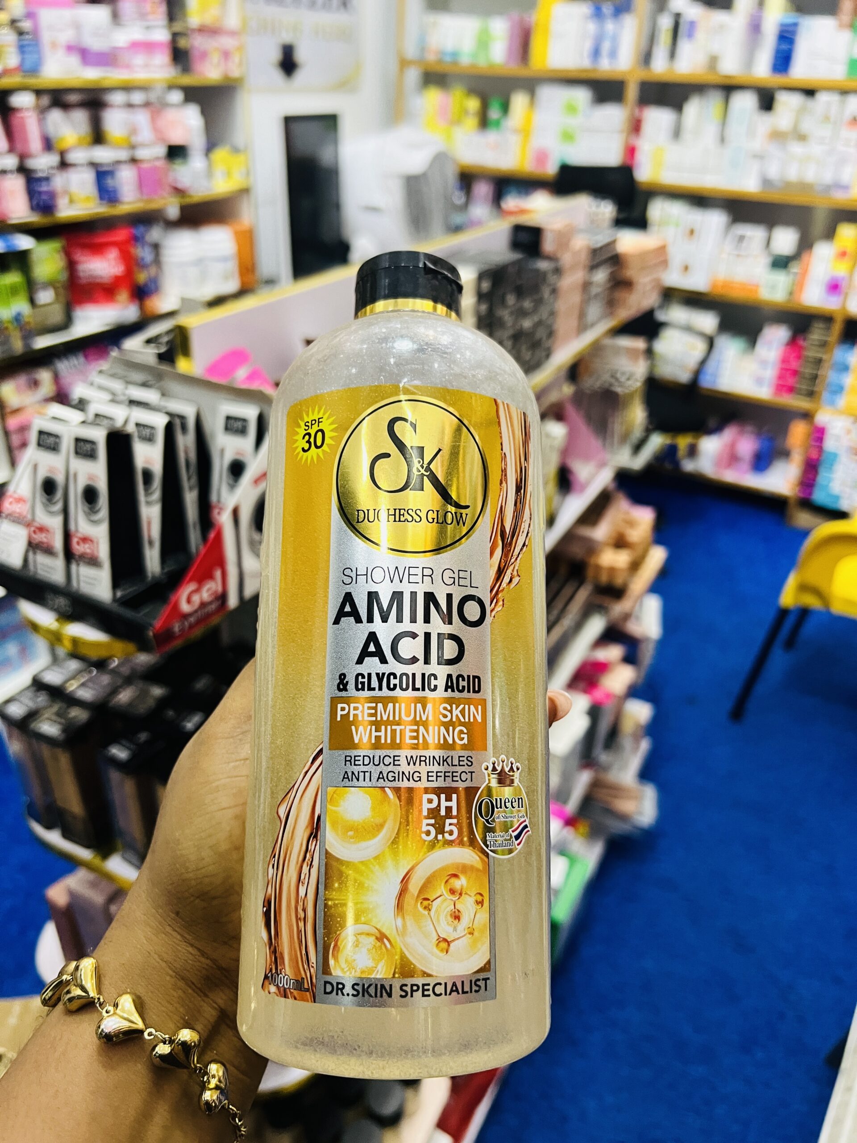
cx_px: 428
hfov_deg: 53.1
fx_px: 858
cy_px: 572
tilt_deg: -29.4
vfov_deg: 67.3
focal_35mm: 26
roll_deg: -1.8
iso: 200
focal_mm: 5.7
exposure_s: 1/50
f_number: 1.5
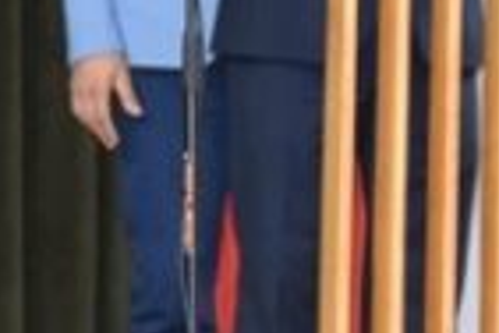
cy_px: -205
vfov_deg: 2.9
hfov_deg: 4.3
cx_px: -322
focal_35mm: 474
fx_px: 6570
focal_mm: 58
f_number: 5
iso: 2800
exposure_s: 1/60
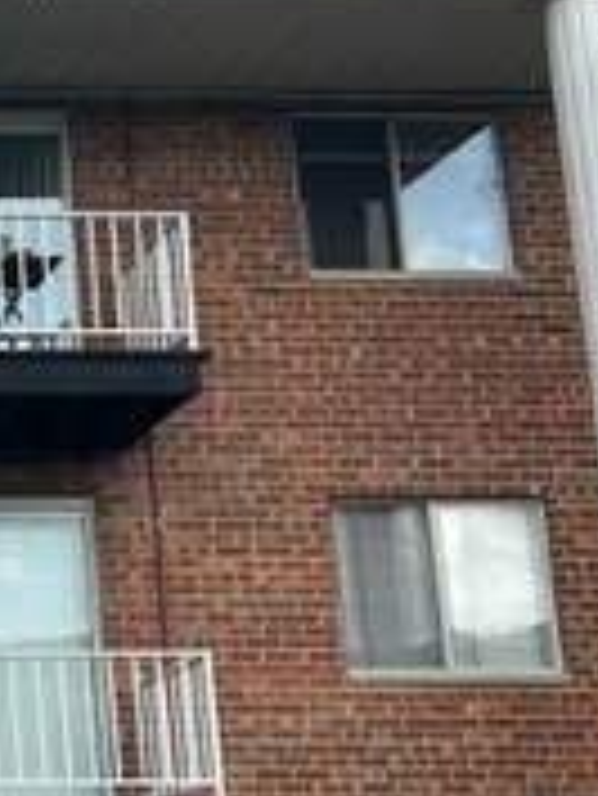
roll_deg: -0.4
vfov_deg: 20.8
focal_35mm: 94
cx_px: -553
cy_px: 517
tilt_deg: +13.0
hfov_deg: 13.7
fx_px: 2163
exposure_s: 1/3165
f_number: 1.5
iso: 50
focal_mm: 5.7
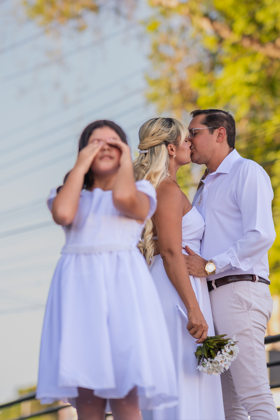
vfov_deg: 16.1
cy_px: 210
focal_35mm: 128
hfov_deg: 10.8
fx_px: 1487
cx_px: 140
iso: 125
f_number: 1.8
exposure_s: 1/500
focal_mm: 85
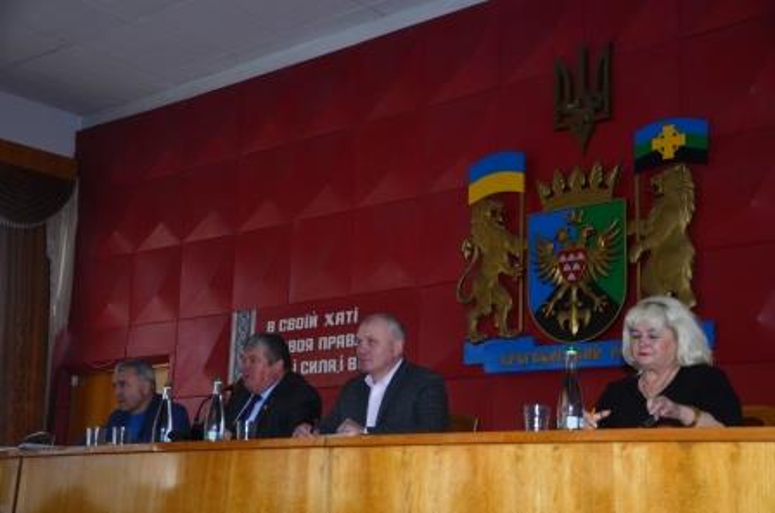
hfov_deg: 37.9
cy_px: 256
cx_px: 388
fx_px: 1128
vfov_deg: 25.7
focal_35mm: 52
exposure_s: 1/60
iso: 100
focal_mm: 35
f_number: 4.5
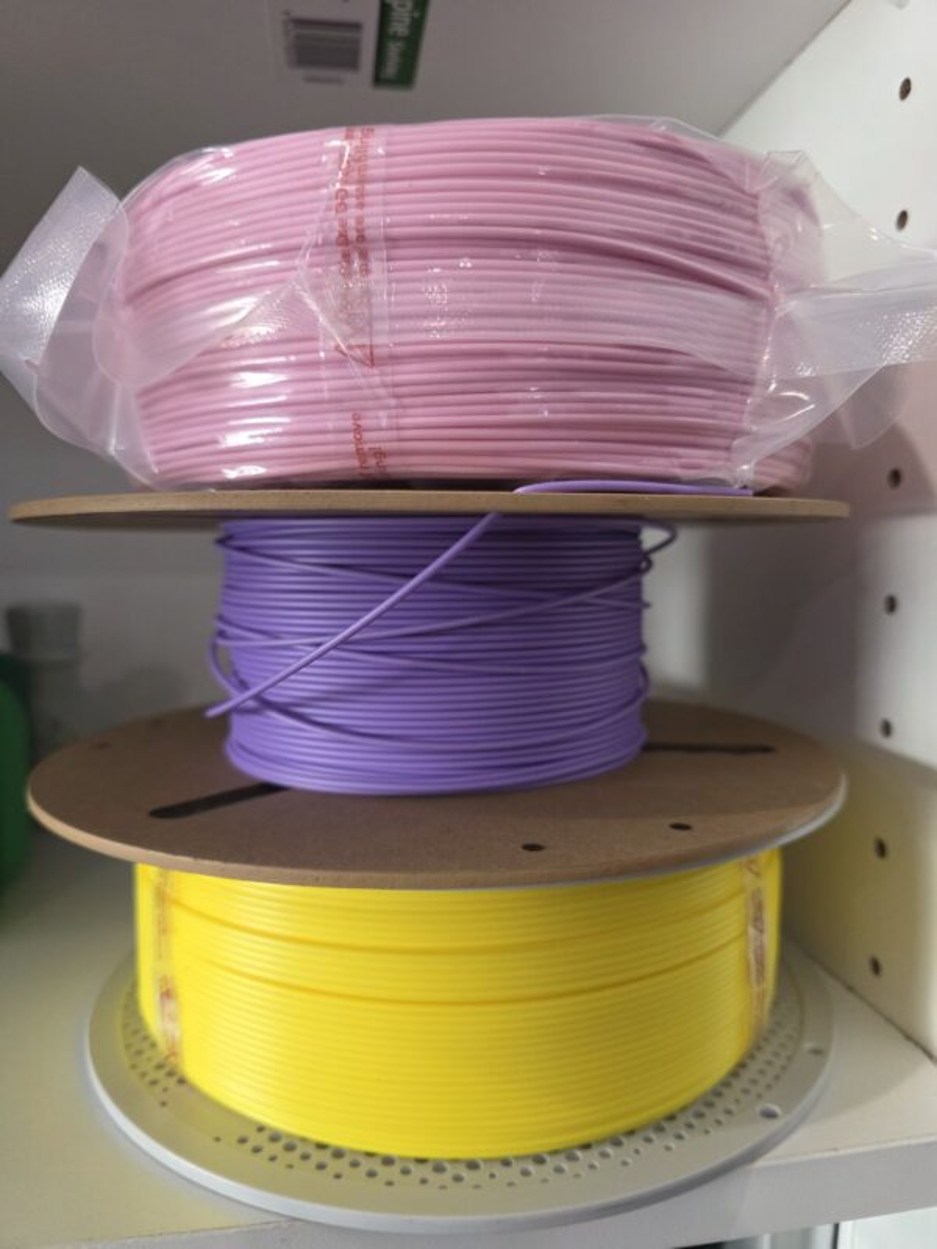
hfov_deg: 58.9
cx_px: 468
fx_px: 830
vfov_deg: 73.9
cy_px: 624
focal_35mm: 23
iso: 320
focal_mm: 6.3
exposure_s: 1/100
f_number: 1.7
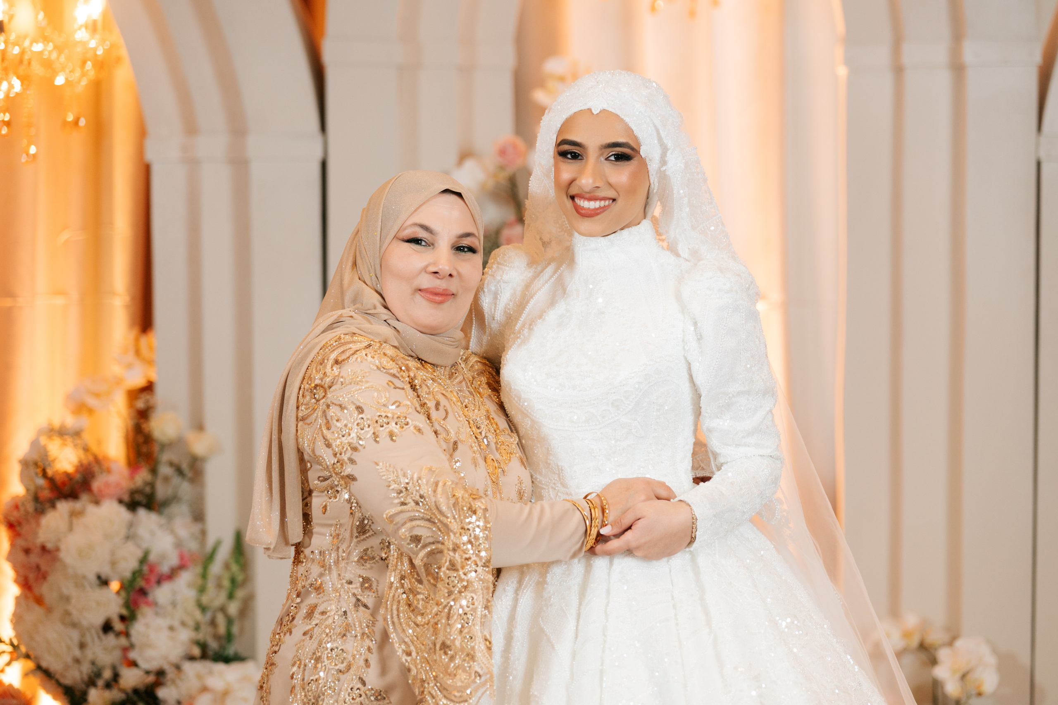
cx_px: 528
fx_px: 2923
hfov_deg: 20.5
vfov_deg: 13.8
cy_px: 346
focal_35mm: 99
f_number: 2.8
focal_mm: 97
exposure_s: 1/200
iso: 400
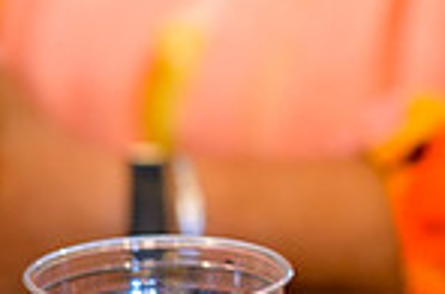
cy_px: -162
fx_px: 5612
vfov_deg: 3.0
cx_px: 729
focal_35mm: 455
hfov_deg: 4.5
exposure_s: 1/125
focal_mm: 105
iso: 640
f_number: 1.8
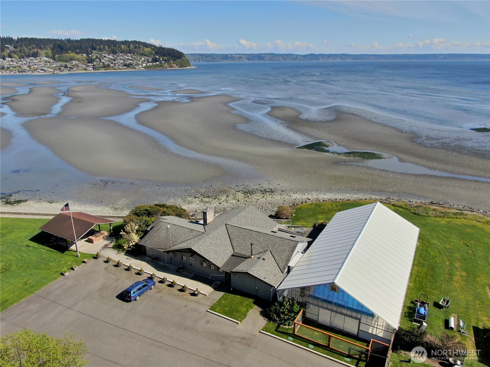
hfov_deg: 71.6
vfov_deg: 56.8
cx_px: 245
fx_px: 340
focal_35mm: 24
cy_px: 184
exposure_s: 1/1250
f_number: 2.8
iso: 100
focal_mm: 4.39
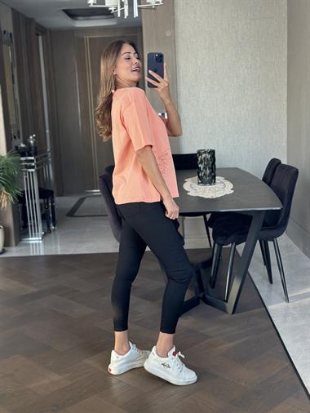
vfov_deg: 39.6
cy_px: 206
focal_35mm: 48
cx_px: 155
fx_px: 573
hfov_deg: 30.3
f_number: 1.78
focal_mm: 6.86
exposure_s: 1/60
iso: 200
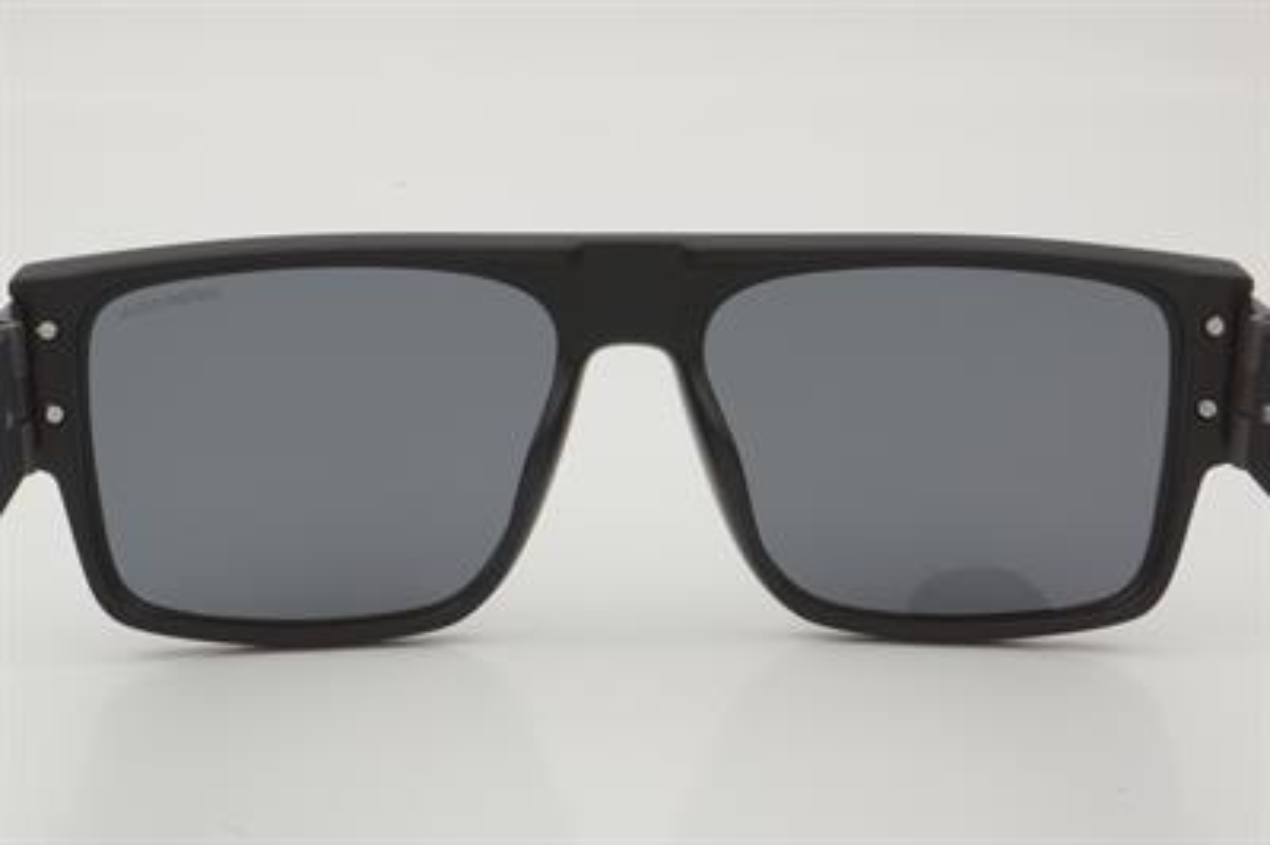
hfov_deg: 27.0
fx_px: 2644
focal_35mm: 75
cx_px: 635
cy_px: 422
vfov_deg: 18.2
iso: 100
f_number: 32
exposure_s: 1/3
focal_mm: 50
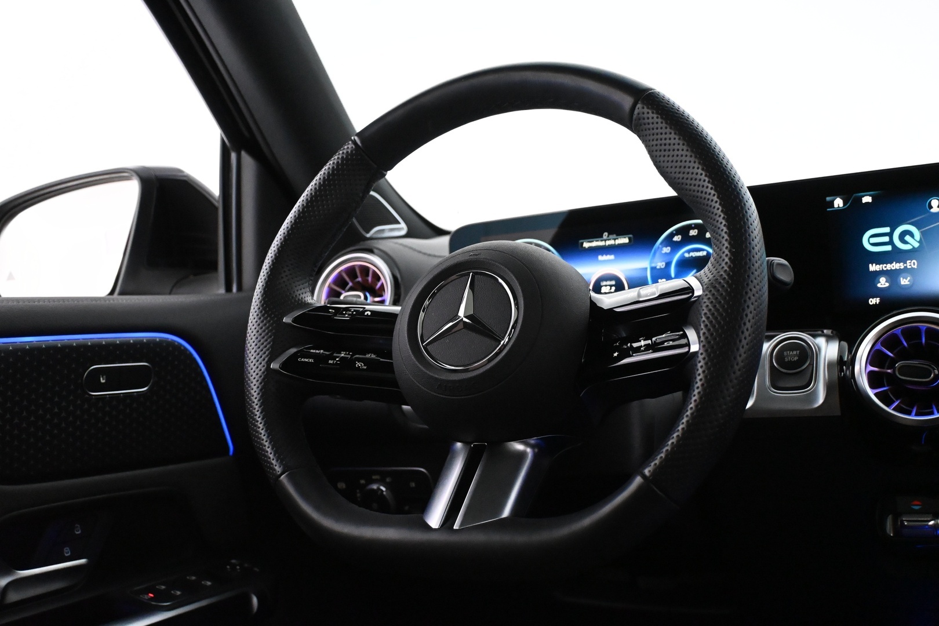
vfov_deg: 33.6
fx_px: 1037
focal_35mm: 40
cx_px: 470
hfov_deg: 48.7
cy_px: 313
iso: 7200
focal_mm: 26.5
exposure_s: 1/60
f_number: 4.5
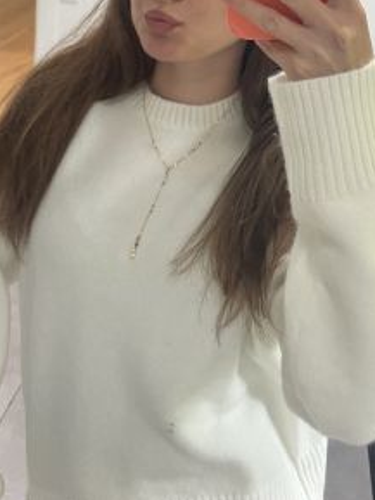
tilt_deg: -11.4
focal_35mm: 54
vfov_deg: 33.0
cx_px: 275
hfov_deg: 26.7
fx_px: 779
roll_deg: -5.5
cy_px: 17
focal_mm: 4.2
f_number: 1.6
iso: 125
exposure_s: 1/60
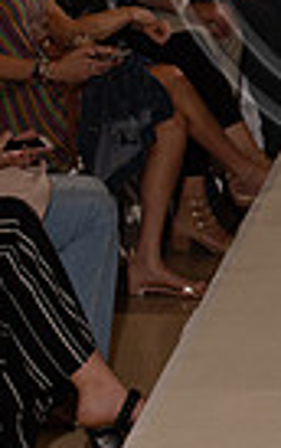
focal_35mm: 274
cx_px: 472
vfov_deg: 7.6
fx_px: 3347
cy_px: -147
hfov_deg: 4.8
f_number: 9
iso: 800
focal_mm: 82
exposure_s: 1/250
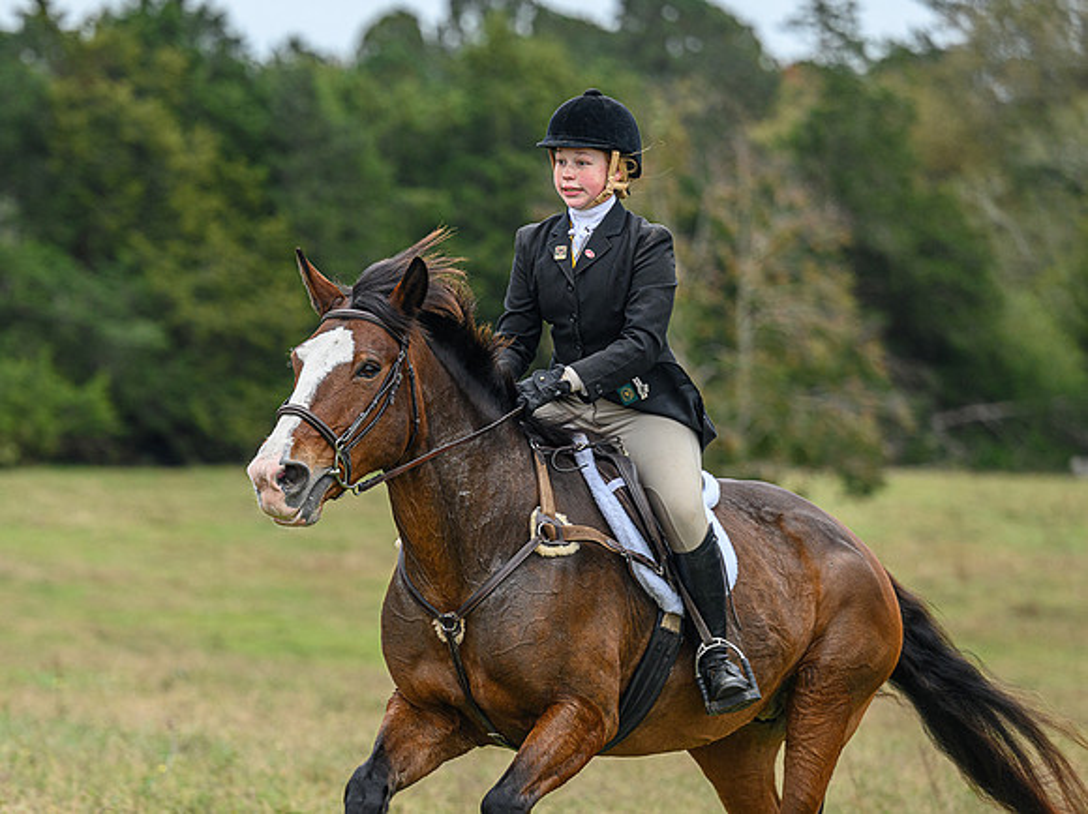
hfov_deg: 10.1
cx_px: 388
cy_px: 433
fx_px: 6173
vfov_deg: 7.5
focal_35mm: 197
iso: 500
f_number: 3.2
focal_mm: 140
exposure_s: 1/640
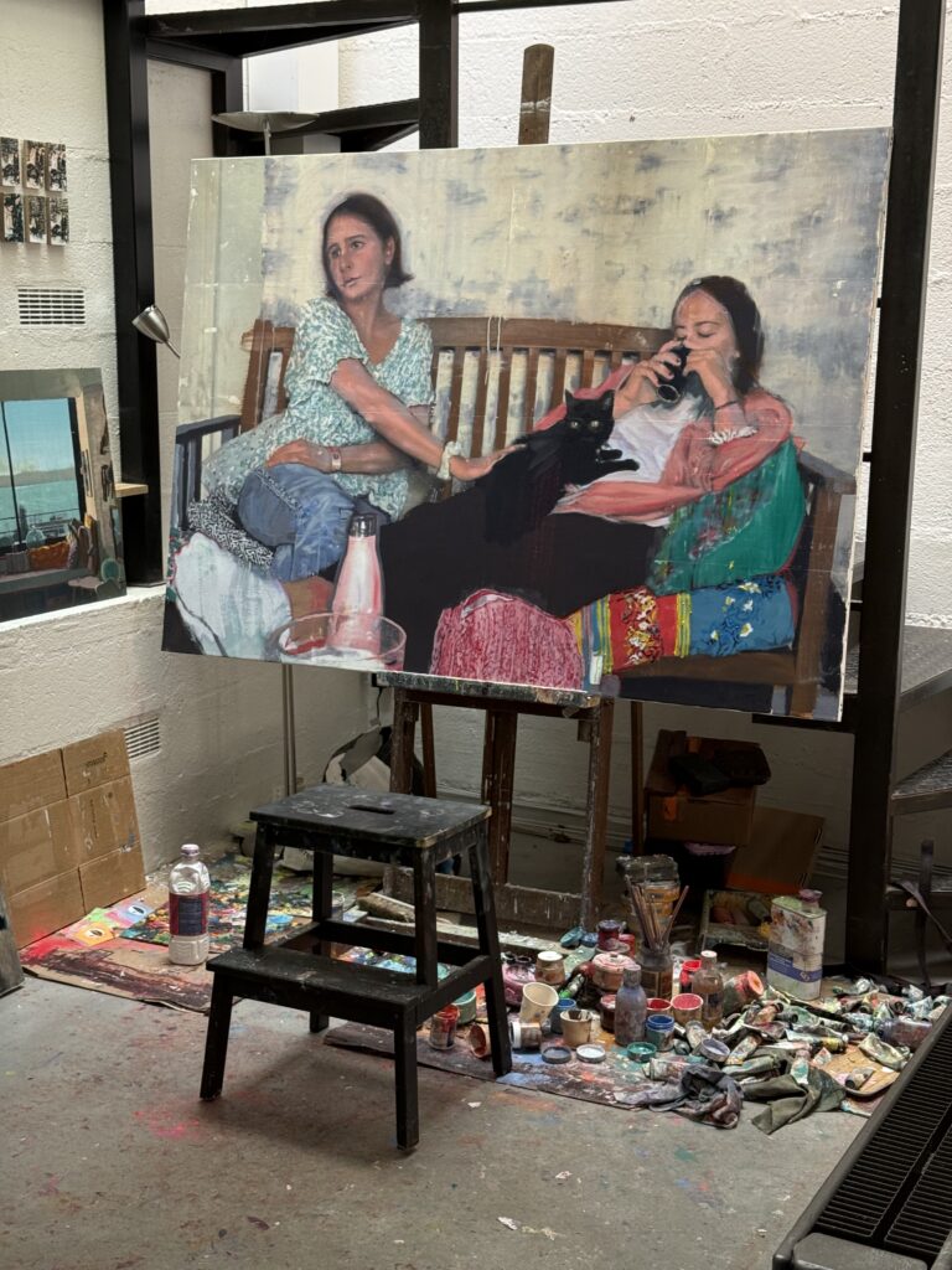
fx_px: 1760
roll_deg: -1.1
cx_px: 476
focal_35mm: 48
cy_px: 635
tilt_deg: -11.4
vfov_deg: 39.7
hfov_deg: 30.3
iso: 100
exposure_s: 1/74
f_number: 1.78
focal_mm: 6.76
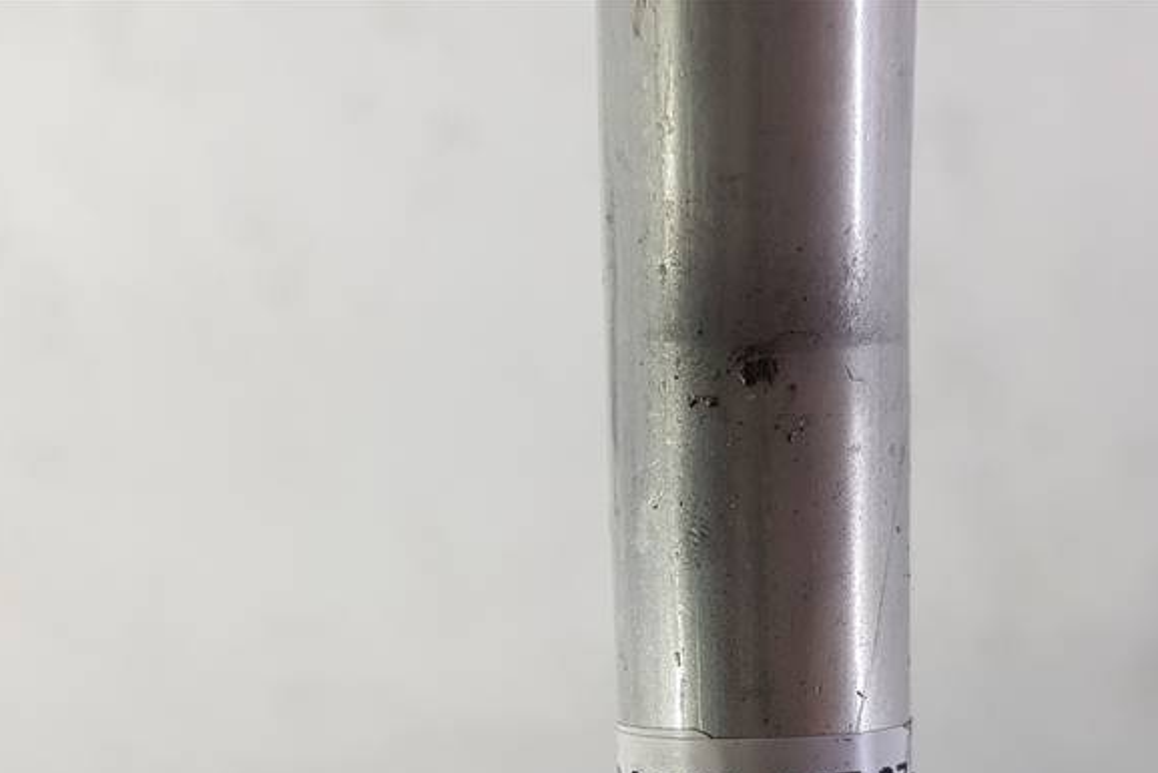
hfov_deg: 41.0
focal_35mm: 48
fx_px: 1544
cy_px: 767
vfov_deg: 26.6
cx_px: 662
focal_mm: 4.2
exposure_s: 1/127
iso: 40
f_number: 1.7
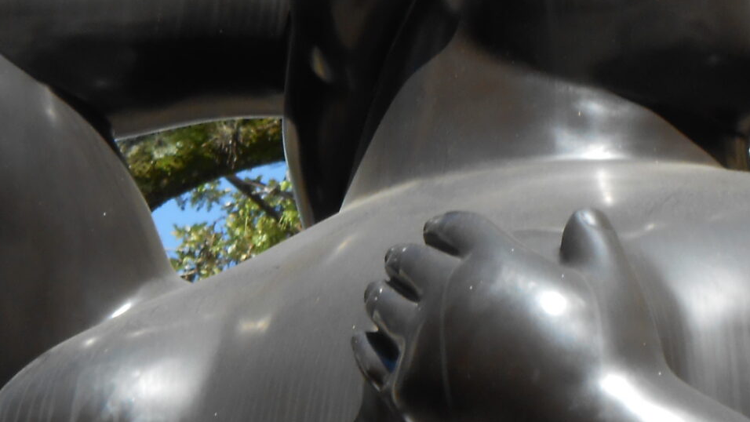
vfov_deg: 5.8
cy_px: 29
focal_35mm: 210
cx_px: 126
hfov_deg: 10.2
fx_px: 4177
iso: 80
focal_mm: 12.8
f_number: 6
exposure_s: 1/160
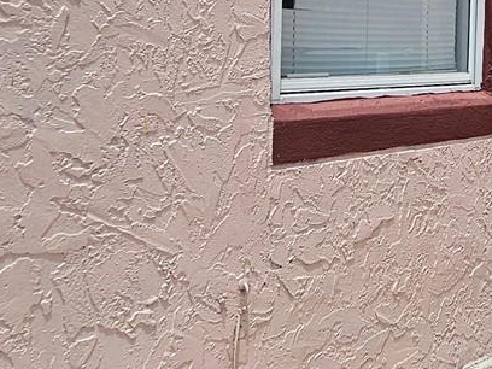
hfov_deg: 34.3
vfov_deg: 27.7
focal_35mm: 51
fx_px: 725
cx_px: 486
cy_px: 52
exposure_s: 1/3100
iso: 50
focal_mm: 2.2
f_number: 2.2
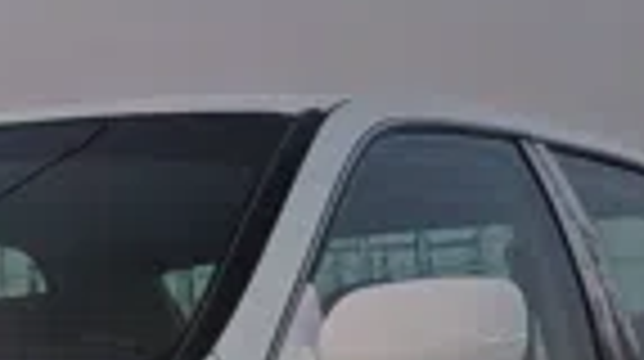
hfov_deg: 12.4
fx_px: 2916
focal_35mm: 171
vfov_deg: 6.9
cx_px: -63
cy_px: 598
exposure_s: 1/25
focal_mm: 5.25
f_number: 1.75
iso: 809
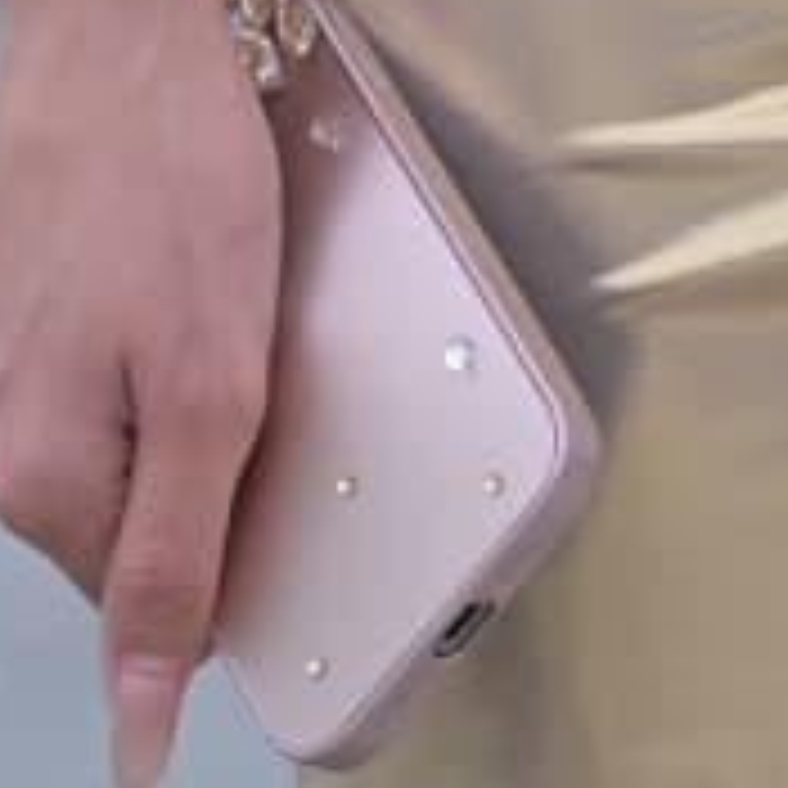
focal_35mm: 742
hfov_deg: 2.4
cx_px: 1418
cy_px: -2278
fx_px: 19110
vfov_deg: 2.3
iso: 80
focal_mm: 85
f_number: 4.5
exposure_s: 1/250
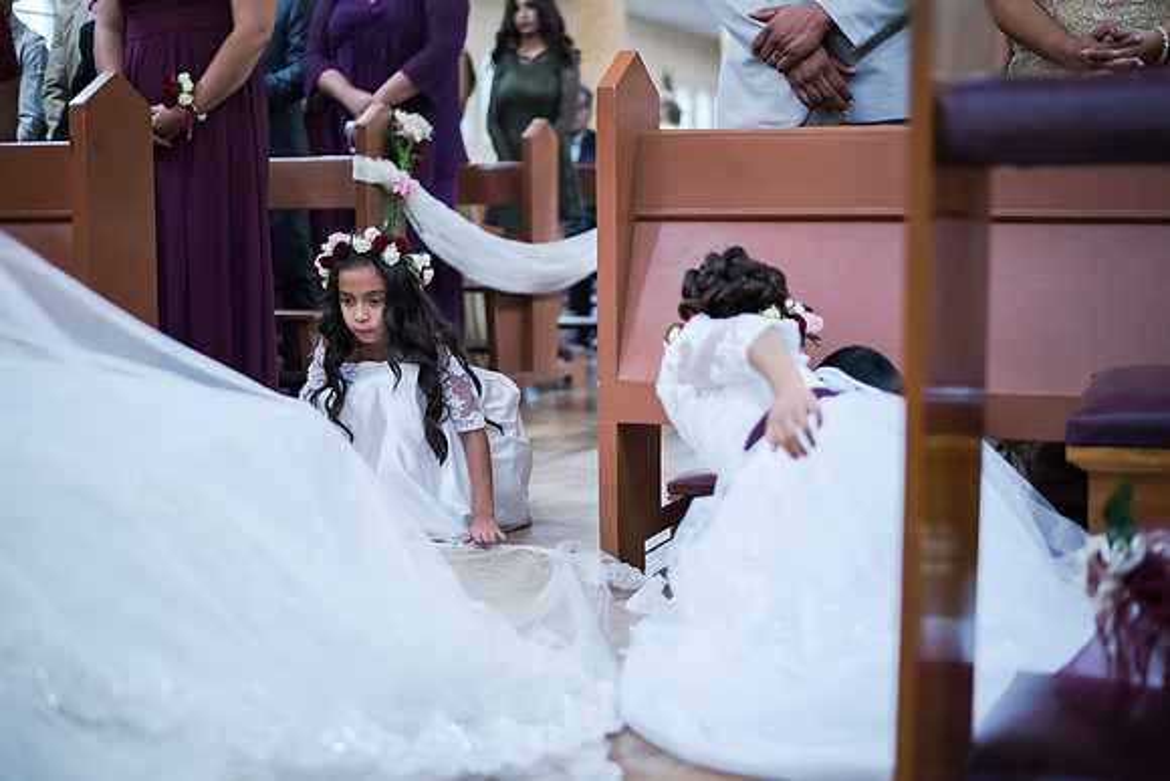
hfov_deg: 39.6
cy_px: 390
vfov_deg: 27.0
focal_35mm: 50
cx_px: 585
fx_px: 1625
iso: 1600
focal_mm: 50
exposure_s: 1/200
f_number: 1.8
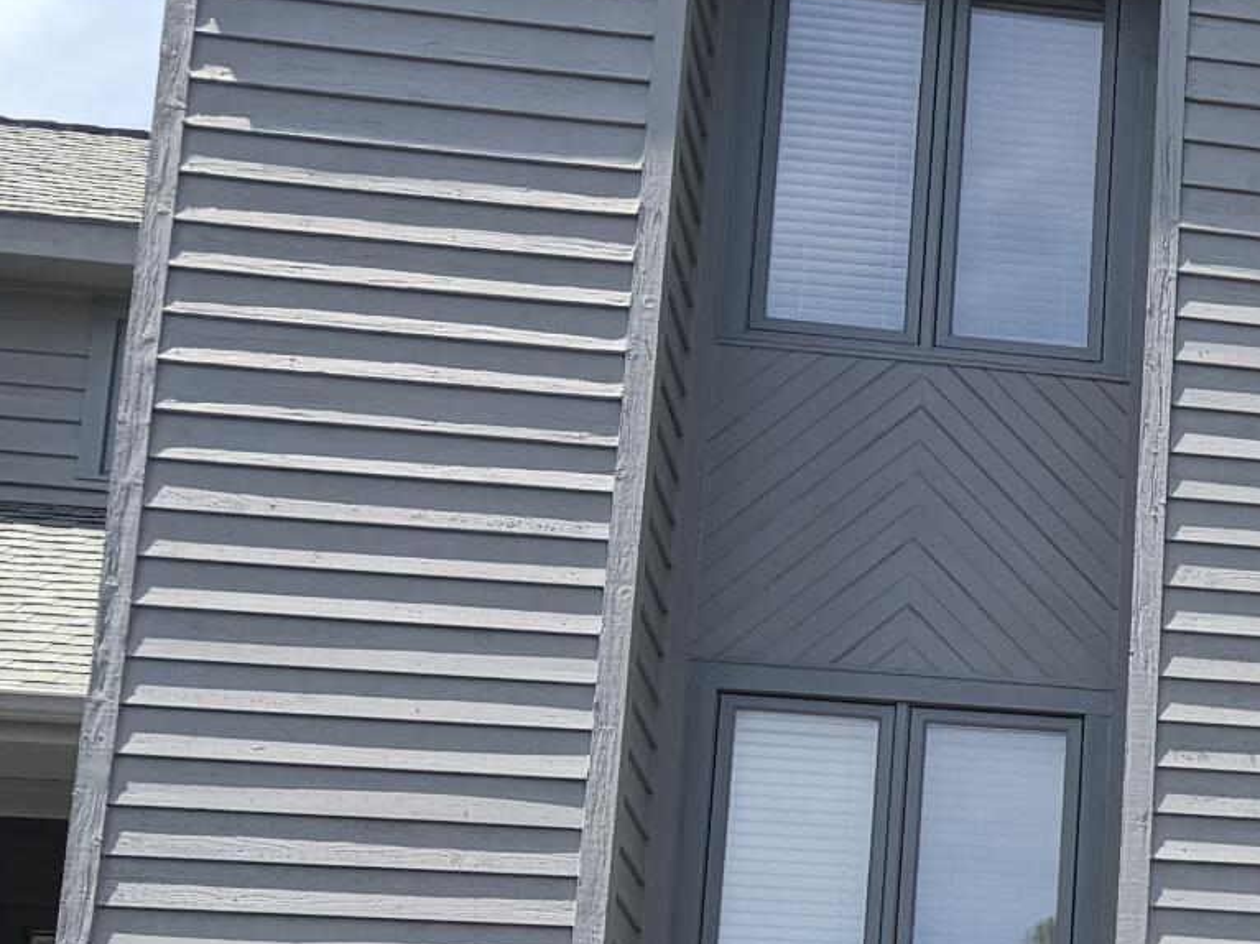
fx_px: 3420
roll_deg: +0.8
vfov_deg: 15.4
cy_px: 987
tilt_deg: +12.7
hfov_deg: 17.1
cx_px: 2270
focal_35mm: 94
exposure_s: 1/2370
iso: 80
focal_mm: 6.76
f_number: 1.78
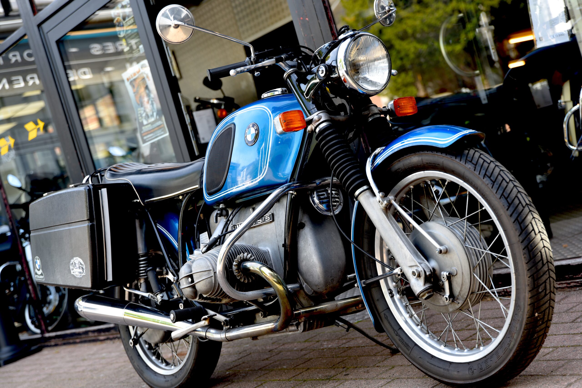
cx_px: 291
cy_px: 194
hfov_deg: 33.4
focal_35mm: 60
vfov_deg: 22.6
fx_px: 970
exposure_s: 1/60
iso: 100
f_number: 4
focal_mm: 60
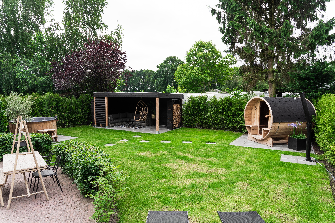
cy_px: 112
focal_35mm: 24
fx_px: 223
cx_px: 168
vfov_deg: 53.1
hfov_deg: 73.7
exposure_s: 1/100
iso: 100
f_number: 9
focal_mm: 24
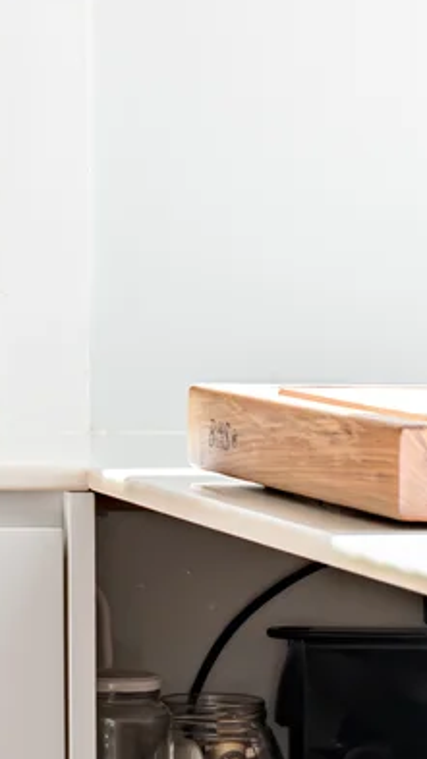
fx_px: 5154
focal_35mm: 256
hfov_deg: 4.4
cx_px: -1159
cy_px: 344
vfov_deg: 8.4
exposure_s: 1/50
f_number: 8
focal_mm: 50
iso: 180
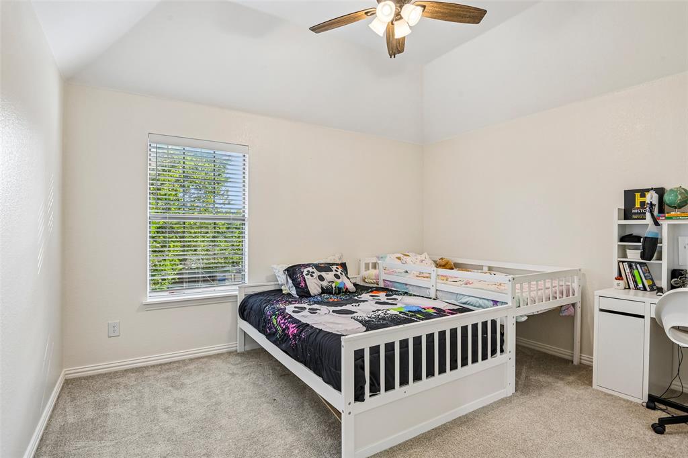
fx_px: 344
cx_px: 344
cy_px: 229
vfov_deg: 67.3
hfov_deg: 90.0
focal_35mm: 18
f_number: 8
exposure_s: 1/30
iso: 400
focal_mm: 18
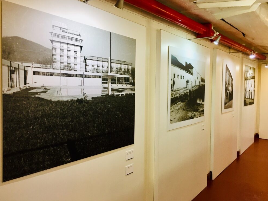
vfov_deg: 46.8
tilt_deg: -1.7
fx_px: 232
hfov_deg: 60.0
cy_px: 98
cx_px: 132
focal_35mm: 30
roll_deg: -1.9
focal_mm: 4.15
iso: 64
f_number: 2.2
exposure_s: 1/33
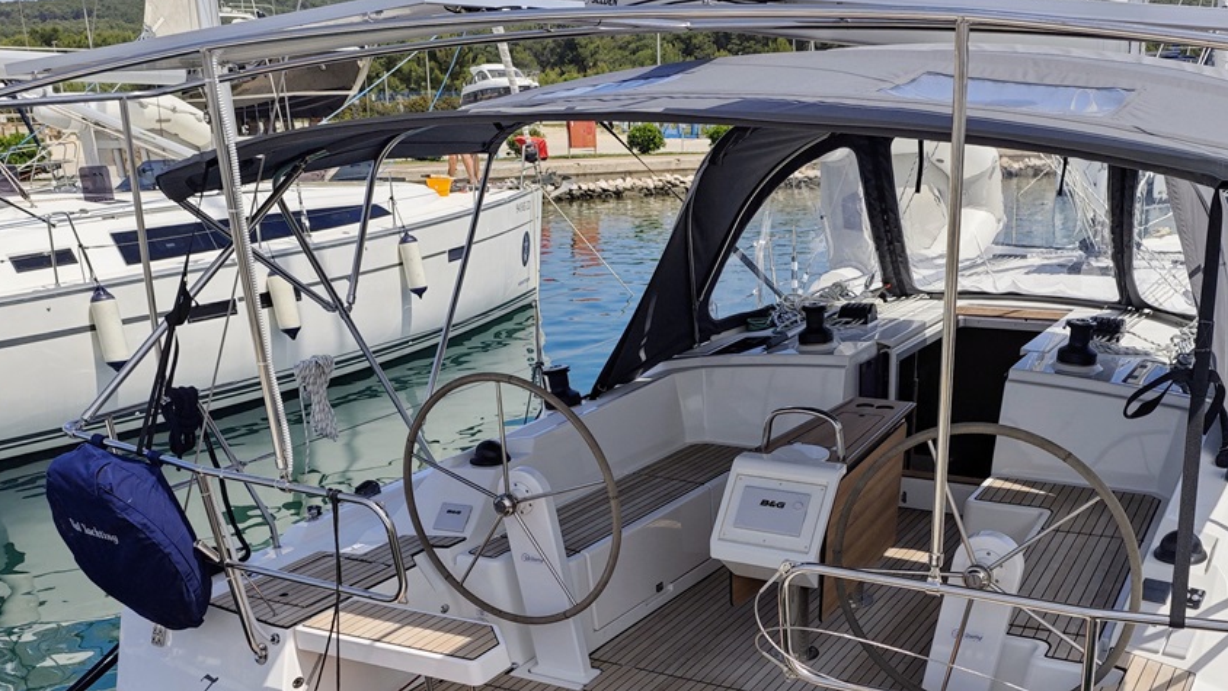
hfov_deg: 52.6
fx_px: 1237
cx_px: 706
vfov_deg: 30.1
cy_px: 598
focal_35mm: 38
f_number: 1.6
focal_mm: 6.55
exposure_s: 1/5295
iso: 50
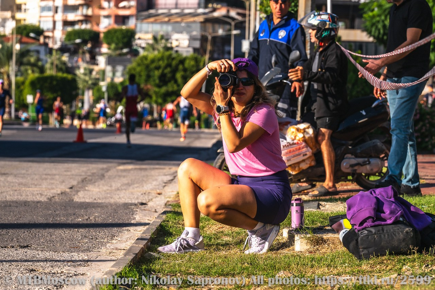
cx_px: 218
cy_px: 145
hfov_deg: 14.2
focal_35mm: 145
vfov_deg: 9.5
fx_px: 1752
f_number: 8
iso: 320
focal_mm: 145
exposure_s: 1/1250
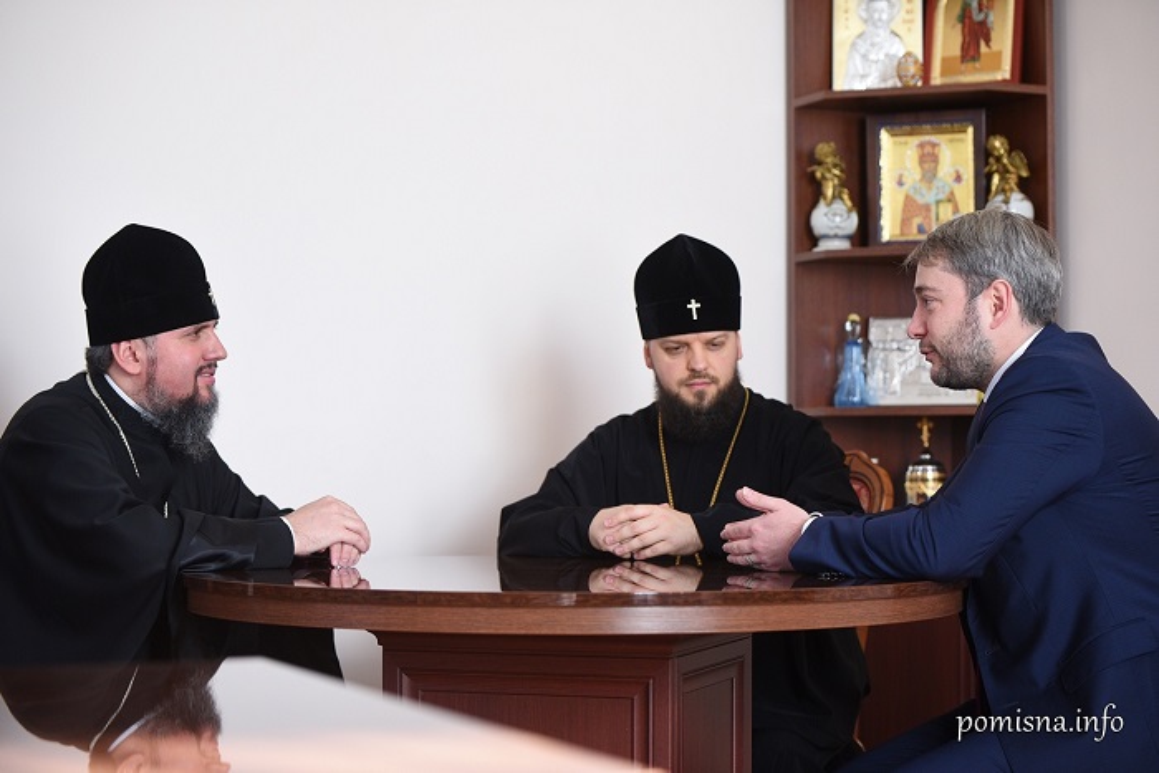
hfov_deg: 28.8
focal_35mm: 70
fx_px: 2254
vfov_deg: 19.5
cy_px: 386
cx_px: 580
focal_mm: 70
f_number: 3.2
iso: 1000
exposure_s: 1/200
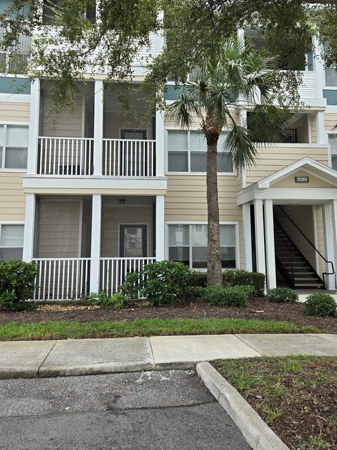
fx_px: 389
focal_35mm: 30
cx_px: 168
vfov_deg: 59.8
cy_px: 201
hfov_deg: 46.8
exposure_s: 1/494
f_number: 1.8
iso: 25
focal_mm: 5.4
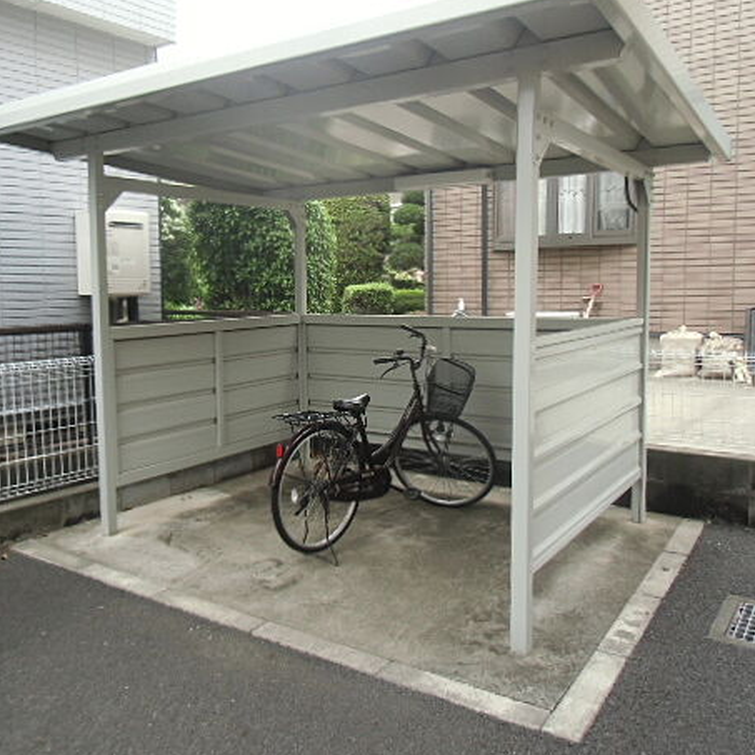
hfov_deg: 53.9
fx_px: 740
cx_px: 330
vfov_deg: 54.0
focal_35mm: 30
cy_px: 363
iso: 100
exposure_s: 1/80
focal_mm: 4.24
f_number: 3
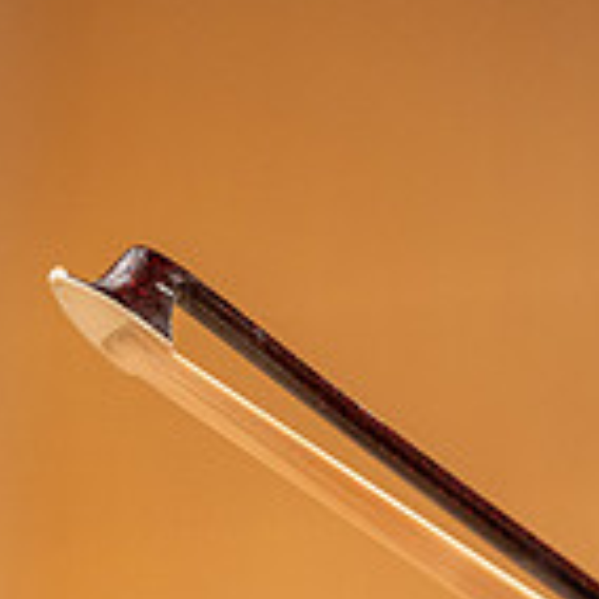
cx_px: 143
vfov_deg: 2.5
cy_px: 749
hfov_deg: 2.5
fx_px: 13606
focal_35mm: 695
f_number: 2.8
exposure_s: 1/200
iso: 1000
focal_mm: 200
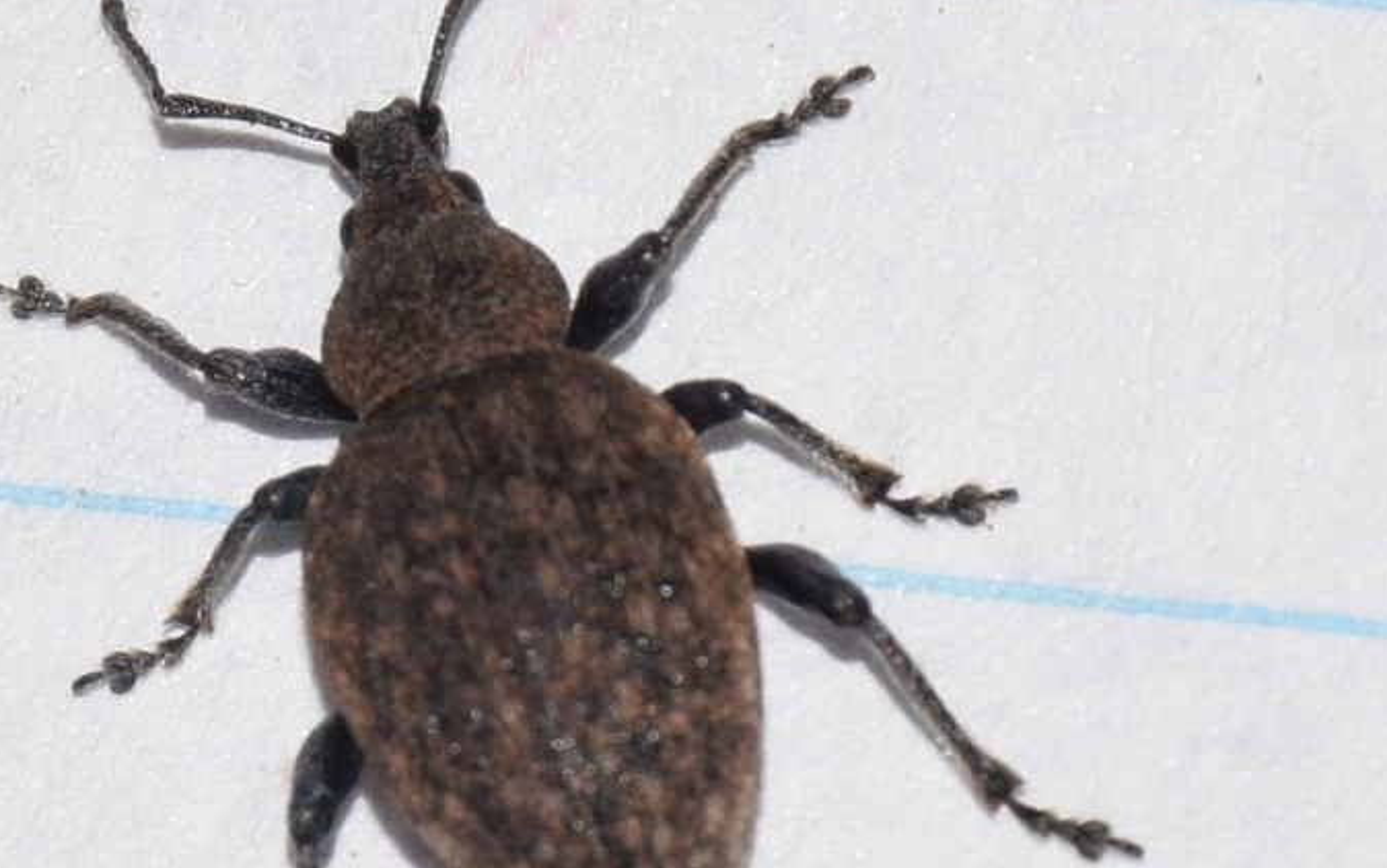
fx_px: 11497
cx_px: 408
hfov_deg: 6.9
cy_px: 442
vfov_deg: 4.3
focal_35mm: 304
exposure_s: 1/160
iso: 320
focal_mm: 140
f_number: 11
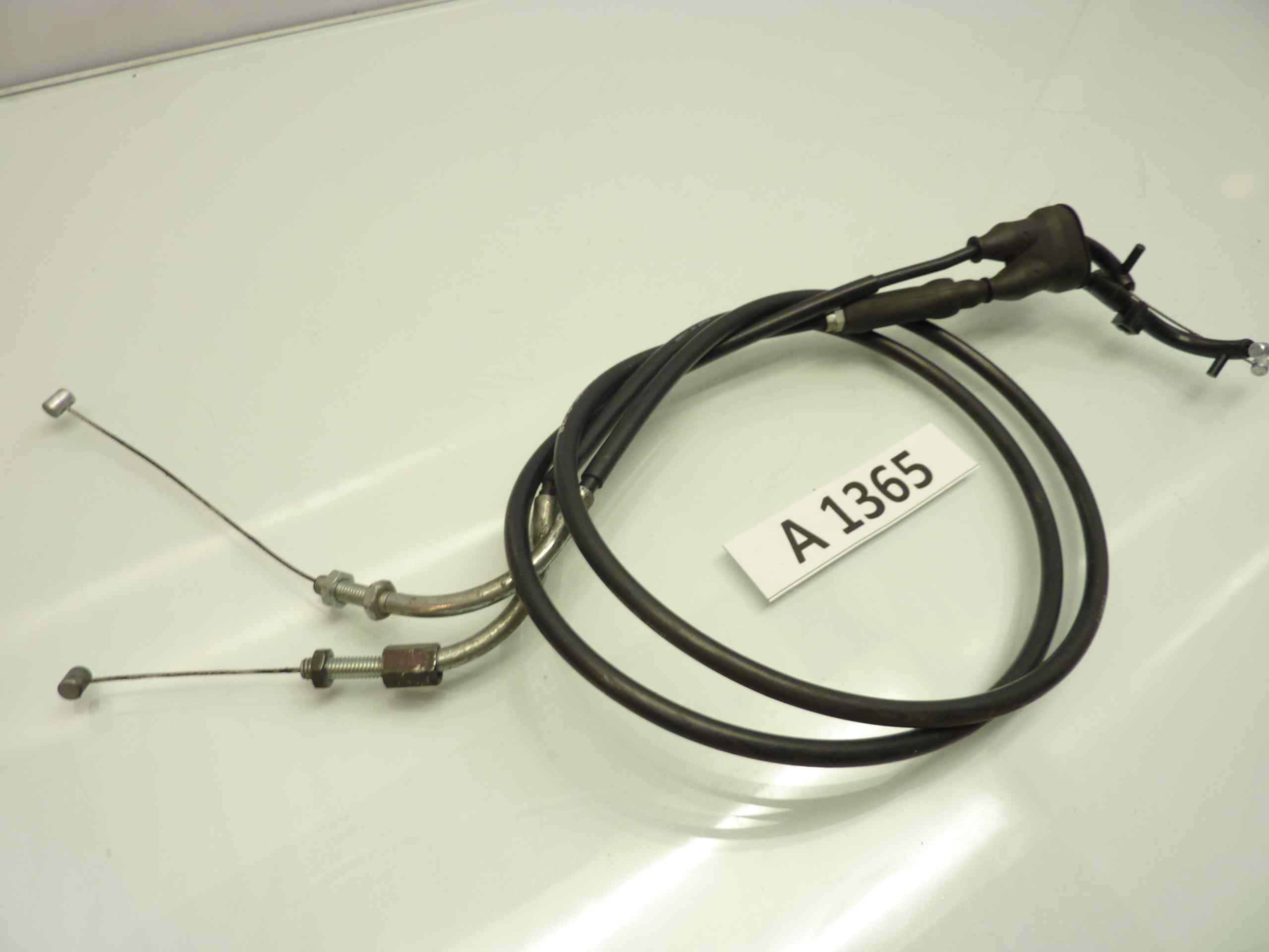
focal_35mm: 25
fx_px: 916
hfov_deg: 69.4
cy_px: 476
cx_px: 634
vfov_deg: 54.9
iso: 80
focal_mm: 4.1
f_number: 3.3
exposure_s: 1/20
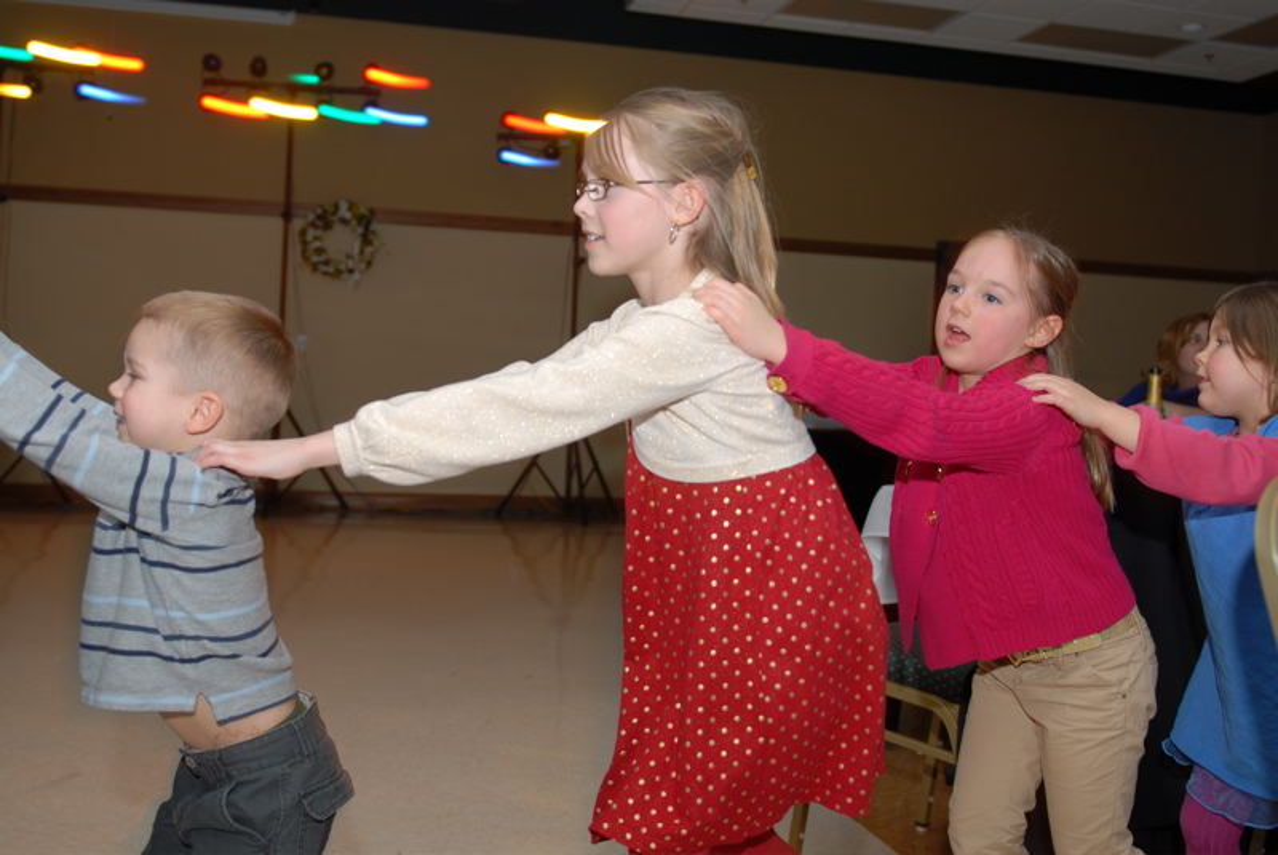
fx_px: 1279
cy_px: 428
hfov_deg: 53.1
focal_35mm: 36
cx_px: 639
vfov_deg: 36.9
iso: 100
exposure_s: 1/10
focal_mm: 24
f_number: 2.8
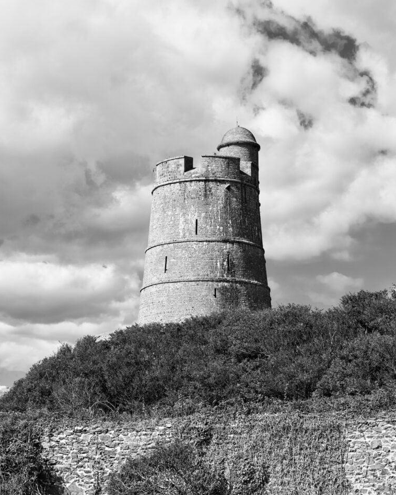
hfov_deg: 20.2
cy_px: 235
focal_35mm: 76
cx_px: 198
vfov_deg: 25.1
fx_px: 1113
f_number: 7.1
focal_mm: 36
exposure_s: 1/400
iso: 100
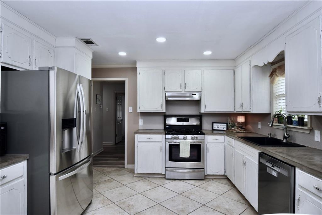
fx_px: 170
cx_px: 161
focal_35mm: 19
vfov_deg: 64.5
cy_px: 108
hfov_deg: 86.9
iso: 400
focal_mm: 13
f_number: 5
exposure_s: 1/60
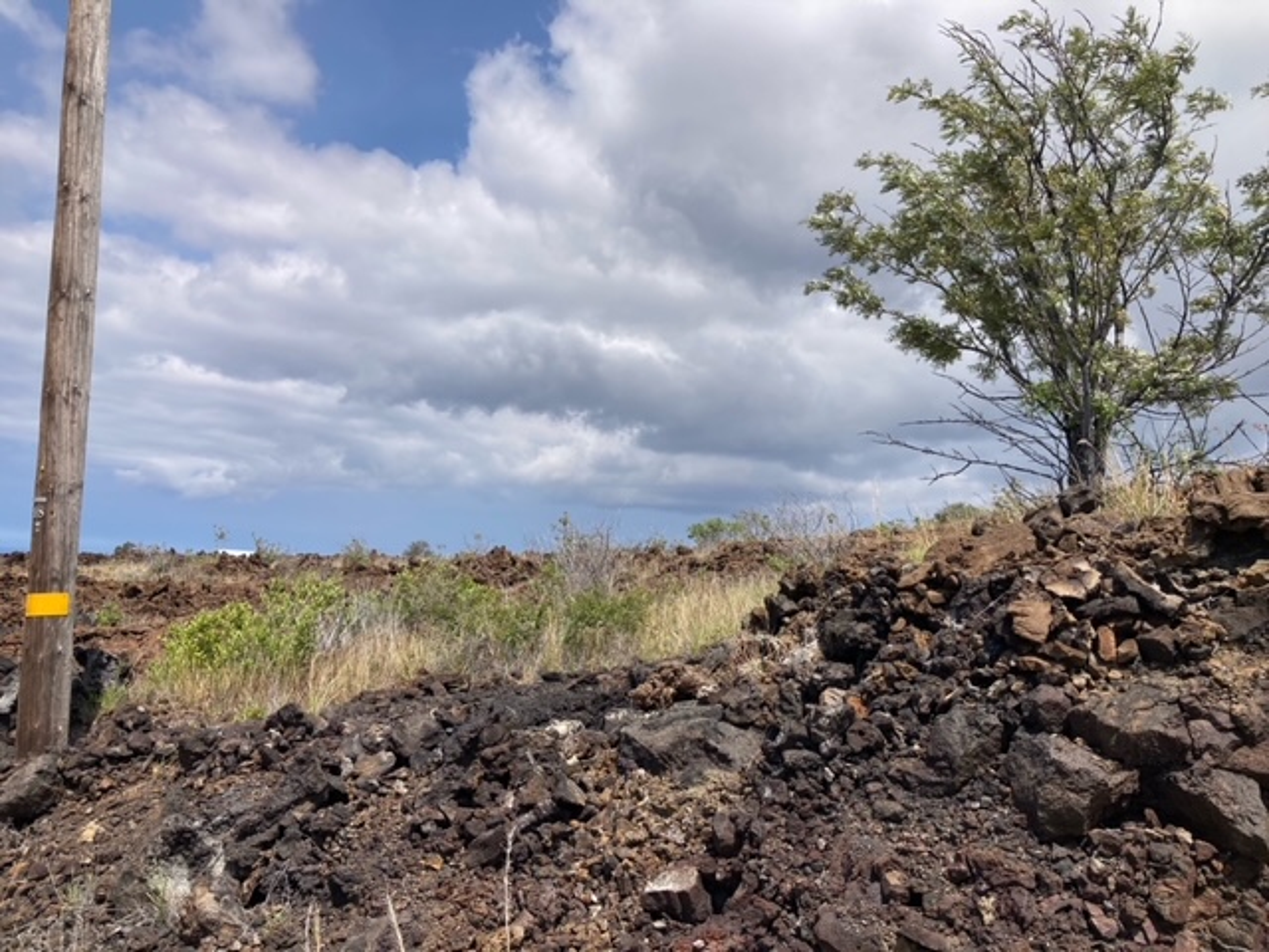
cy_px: 476
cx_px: 634
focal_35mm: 28
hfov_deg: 63.4
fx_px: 1026
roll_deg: -4.3
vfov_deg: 49.7
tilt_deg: +7.0
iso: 25
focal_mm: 3.99
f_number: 1.8
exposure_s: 1/3040
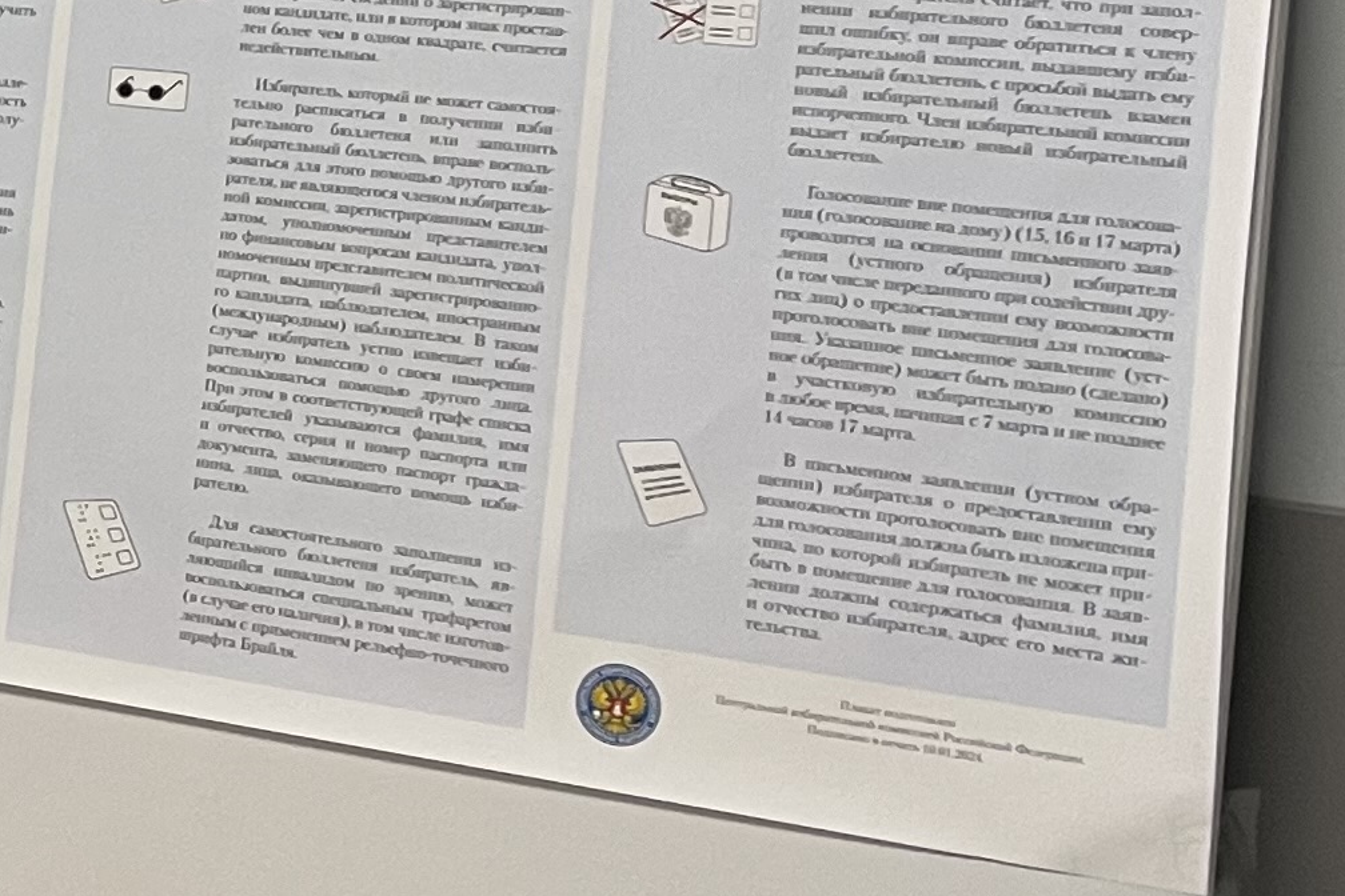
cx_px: -926
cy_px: -101
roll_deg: +0.3
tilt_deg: -4.6
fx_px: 3885
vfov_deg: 12.9
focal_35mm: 104
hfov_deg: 16.9
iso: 80
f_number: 1.6
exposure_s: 1/50
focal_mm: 5.1
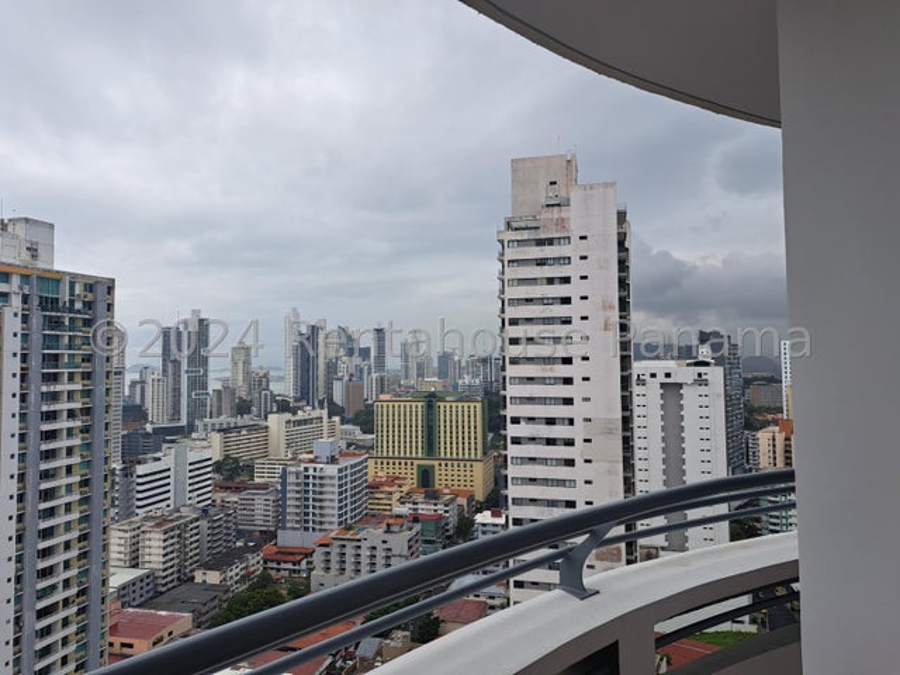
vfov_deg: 56.8
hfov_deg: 71.6
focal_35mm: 24
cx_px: 450
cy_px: 338
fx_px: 624
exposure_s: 1/781
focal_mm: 5.23
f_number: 1.8
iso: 50
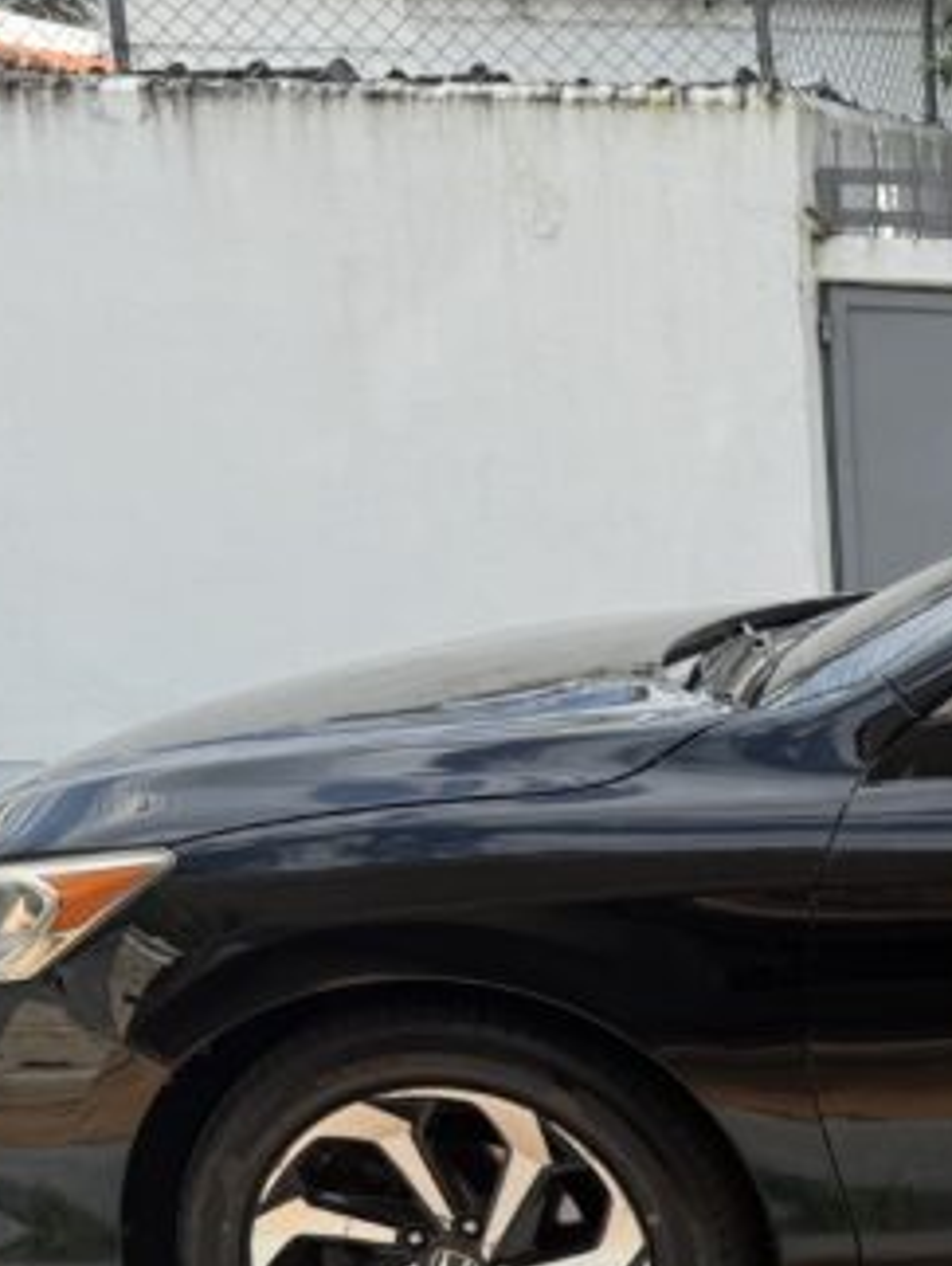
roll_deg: -1.9
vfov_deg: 24.9
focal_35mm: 76
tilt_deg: -15.1
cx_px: 1634
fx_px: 2781
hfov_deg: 16.7
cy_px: 1117
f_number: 1.78
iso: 80
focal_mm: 6.76
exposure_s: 1/1493
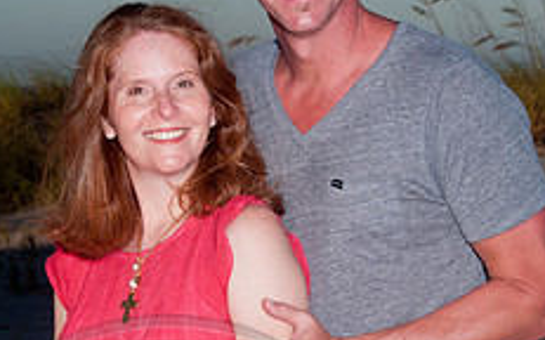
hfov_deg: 13.5
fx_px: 2301
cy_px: 241
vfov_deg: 8.4
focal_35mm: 155
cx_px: 268
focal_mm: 52
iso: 100
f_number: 10
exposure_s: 1/250
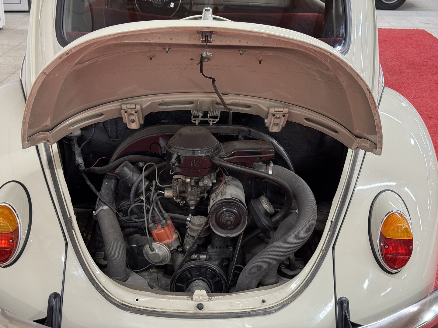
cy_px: 164
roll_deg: -2.3
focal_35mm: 48
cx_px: 219
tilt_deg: -22.8
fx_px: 607
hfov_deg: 39.7
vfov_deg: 30.3
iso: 160
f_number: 1.78
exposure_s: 1/60
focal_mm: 6.76
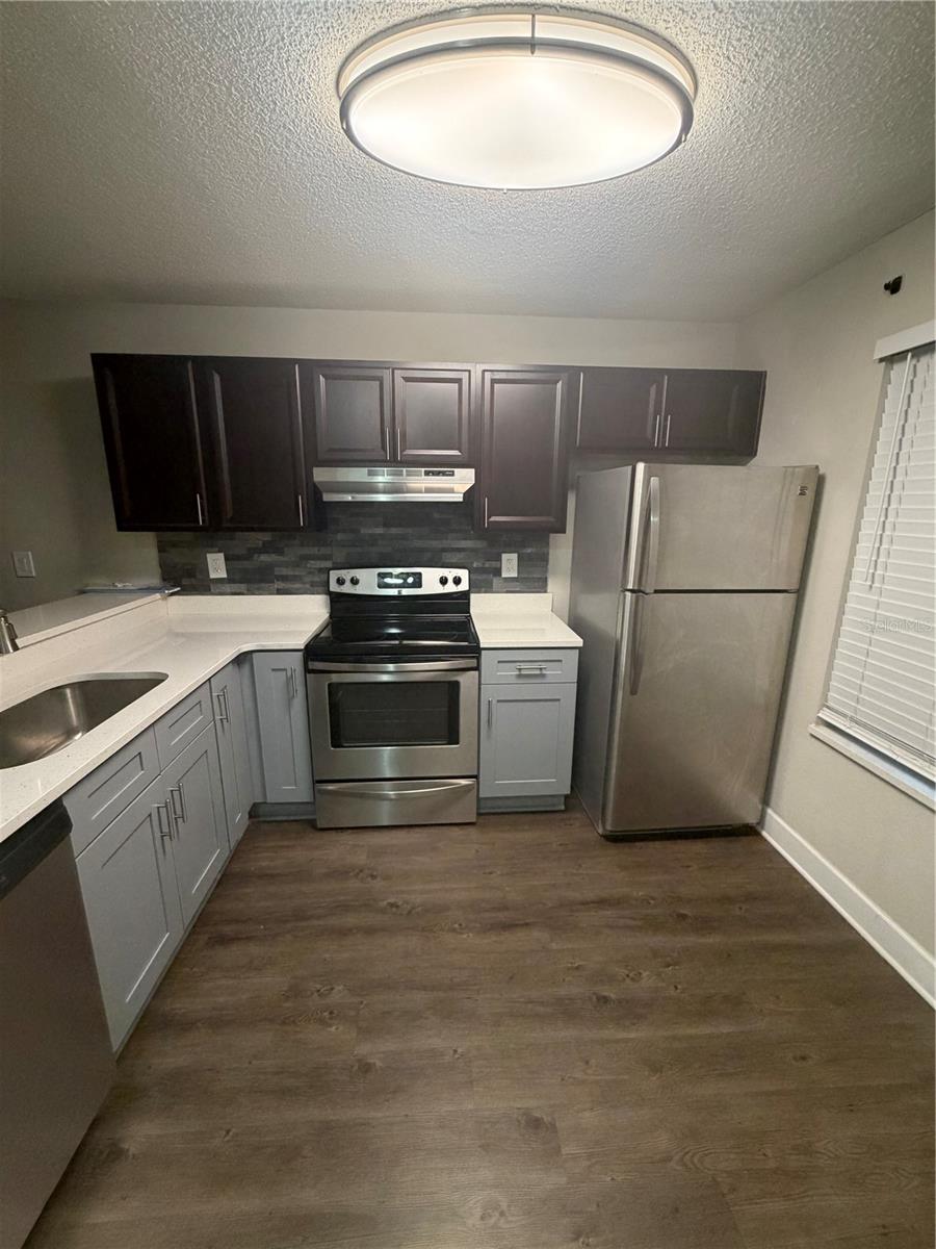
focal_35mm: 14
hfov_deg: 85.7
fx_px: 505
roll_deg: -0.6
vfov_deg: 102.1
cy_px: 624
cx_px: 468
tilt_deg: -12.8
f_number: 2.2
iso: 320
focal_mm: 2.22
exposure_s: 1/60
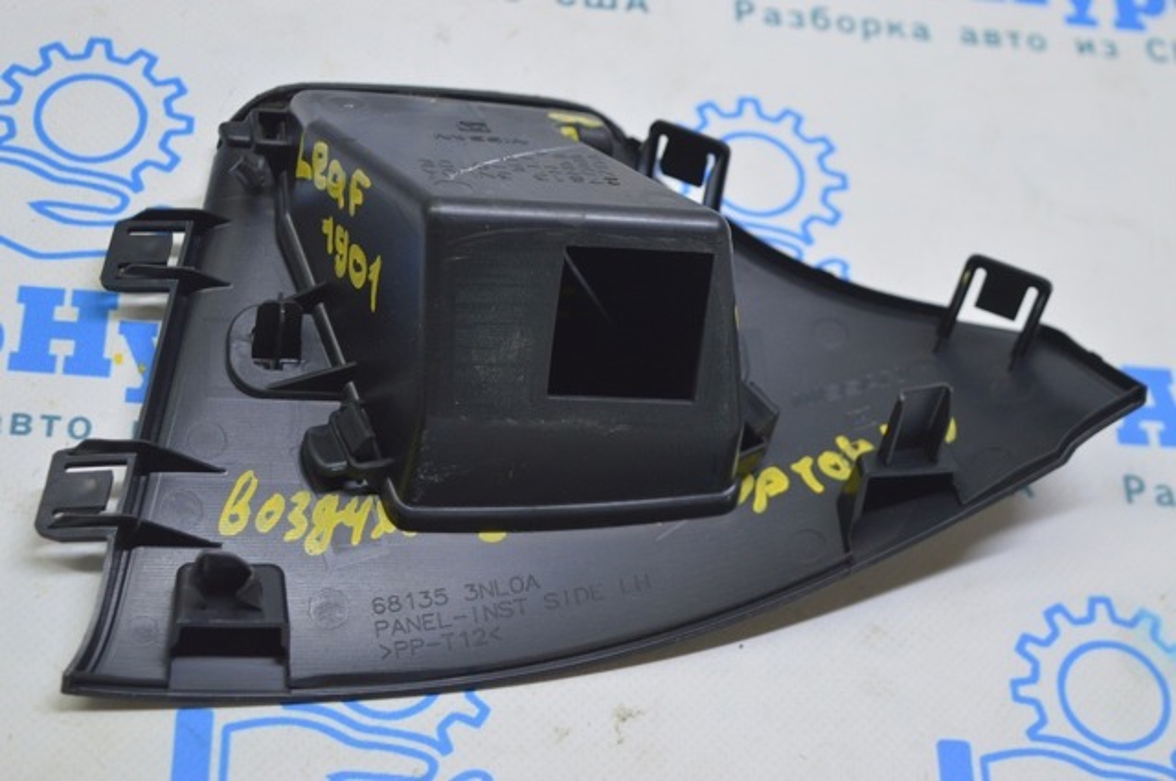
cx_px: 588
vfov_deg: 20.1
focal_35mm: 68
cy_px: 390
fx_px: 2202
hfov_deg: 29.9
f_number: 5.6
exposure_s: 1/25
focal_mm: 45
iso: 400
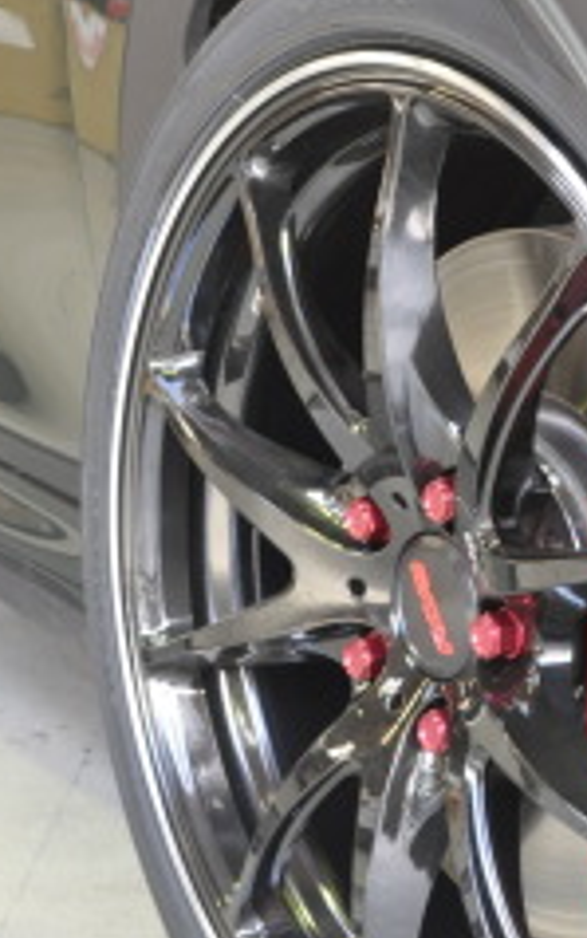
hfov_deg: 10.1
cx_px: 481
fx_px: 3298
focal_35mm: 129
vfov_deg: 16.2
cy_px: 591
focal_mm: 38
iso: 800
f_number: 8
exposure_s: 1/10
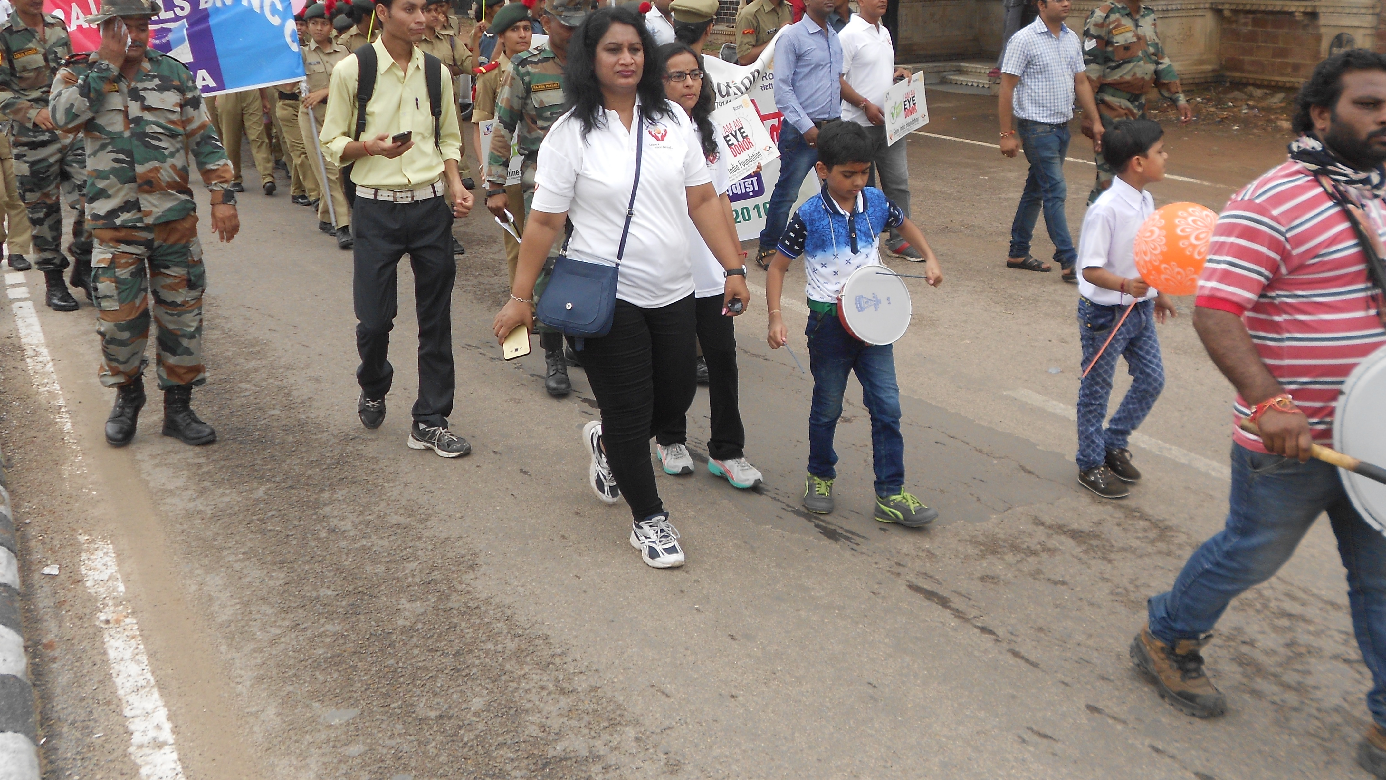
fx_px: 1286
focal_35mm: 35
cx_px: 692
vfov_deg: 33.5
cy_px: 271
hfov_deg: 56.6
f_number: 3.6
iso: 80
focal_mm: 6
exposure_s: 1/320
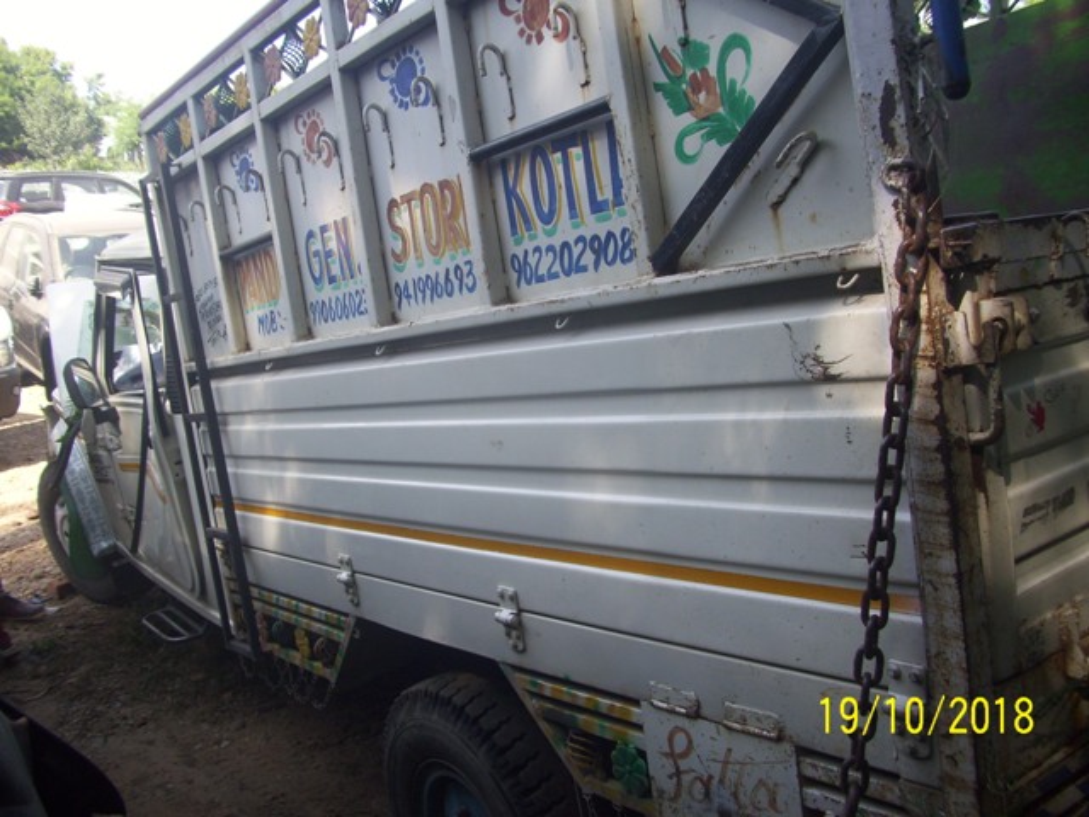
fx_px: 1070
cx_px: 544
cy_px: 408
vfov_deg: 41.8
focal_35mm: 34
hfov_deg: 54.0
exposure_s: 1/200
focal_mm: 5.7
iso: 80
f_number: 2.9
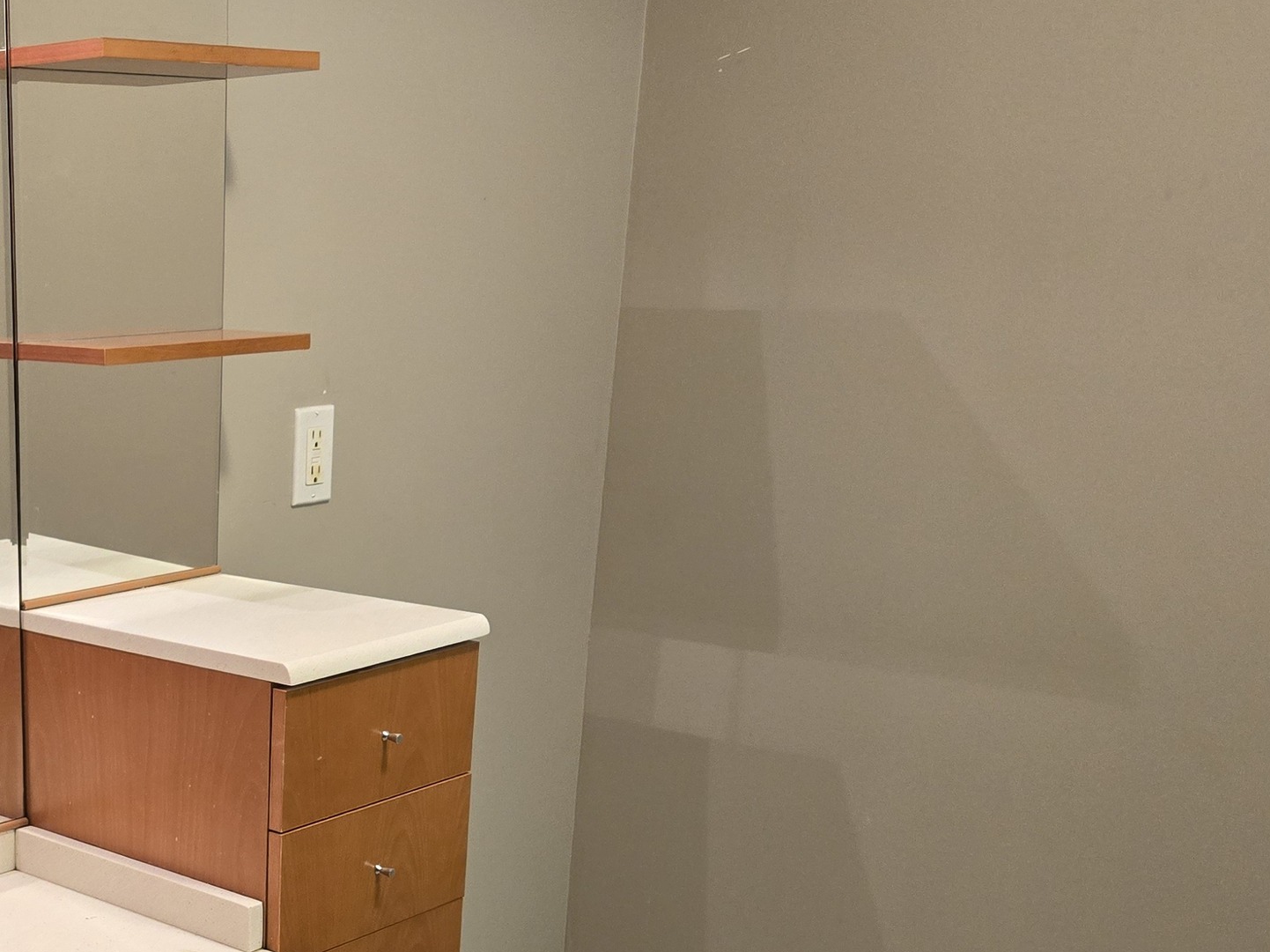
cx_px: 70
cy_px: 922
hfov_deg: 36.0
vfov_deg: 28.1
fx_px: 1797
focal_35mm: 49
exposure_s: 1/120
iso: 500
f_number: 1.8
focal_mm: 5.4
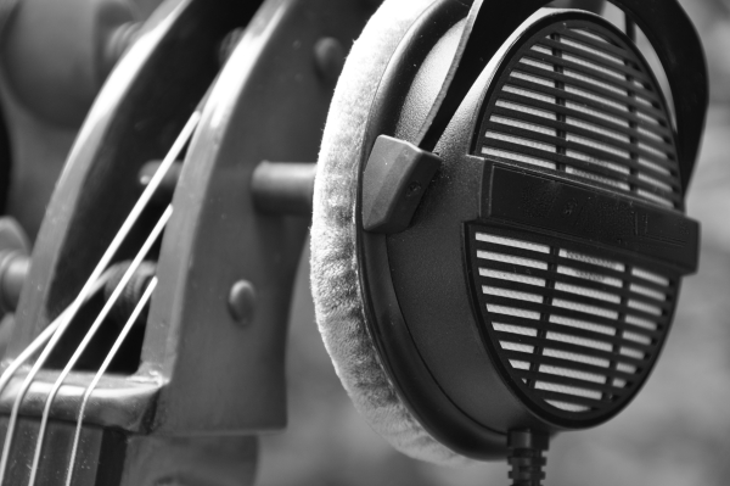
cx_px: 365
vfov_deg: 8.7
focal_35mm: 158
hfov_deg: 13.1
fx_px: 3191
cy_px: 243
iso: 200
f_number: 5.3
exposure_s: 1/60
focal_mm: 105
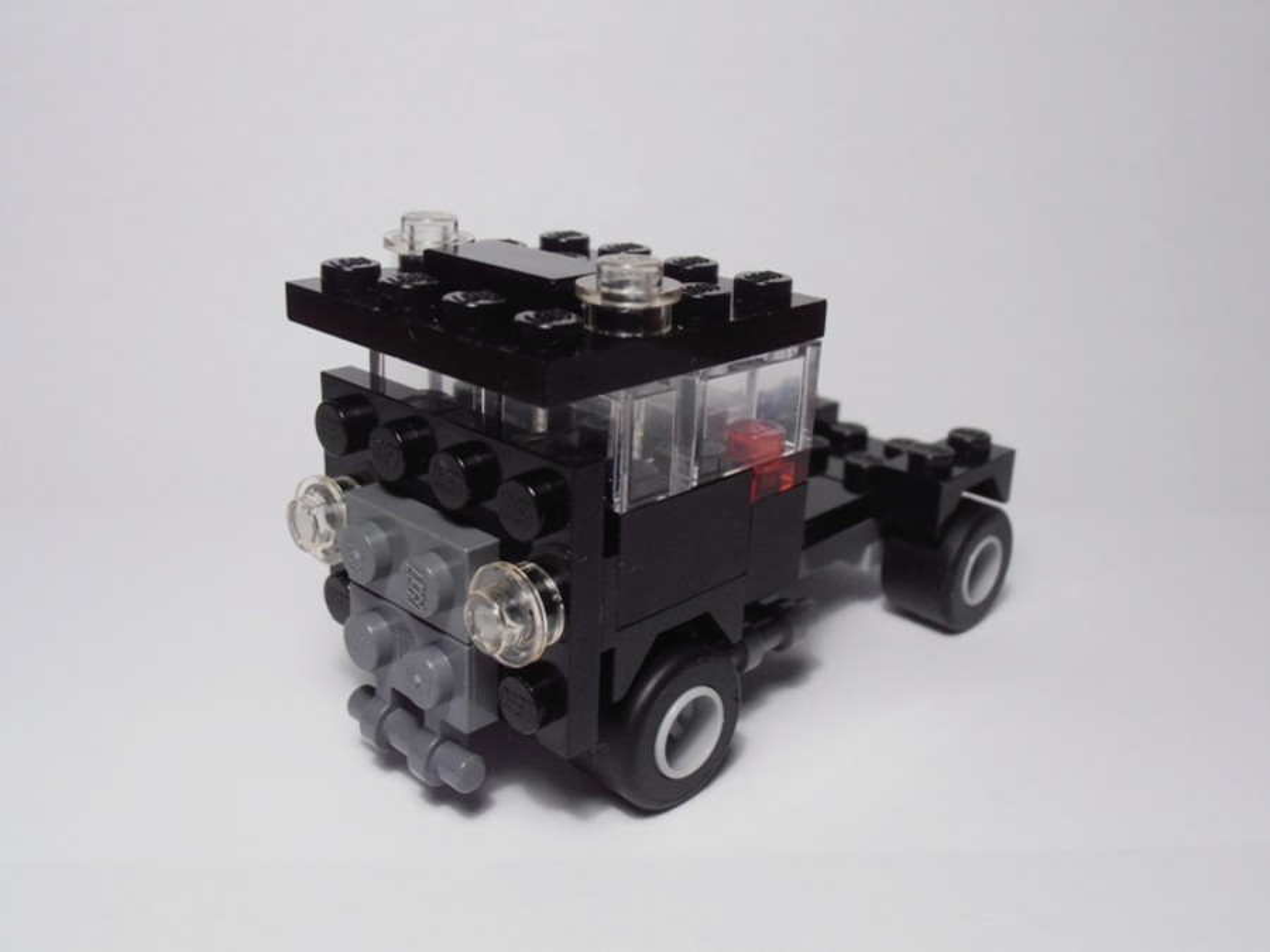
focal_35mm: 37
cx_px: 635
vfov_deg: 38.7
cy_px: 476
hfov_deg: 50.1
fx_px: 1357
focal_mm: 6.61
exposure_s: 1/50
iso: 80
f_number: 3.9
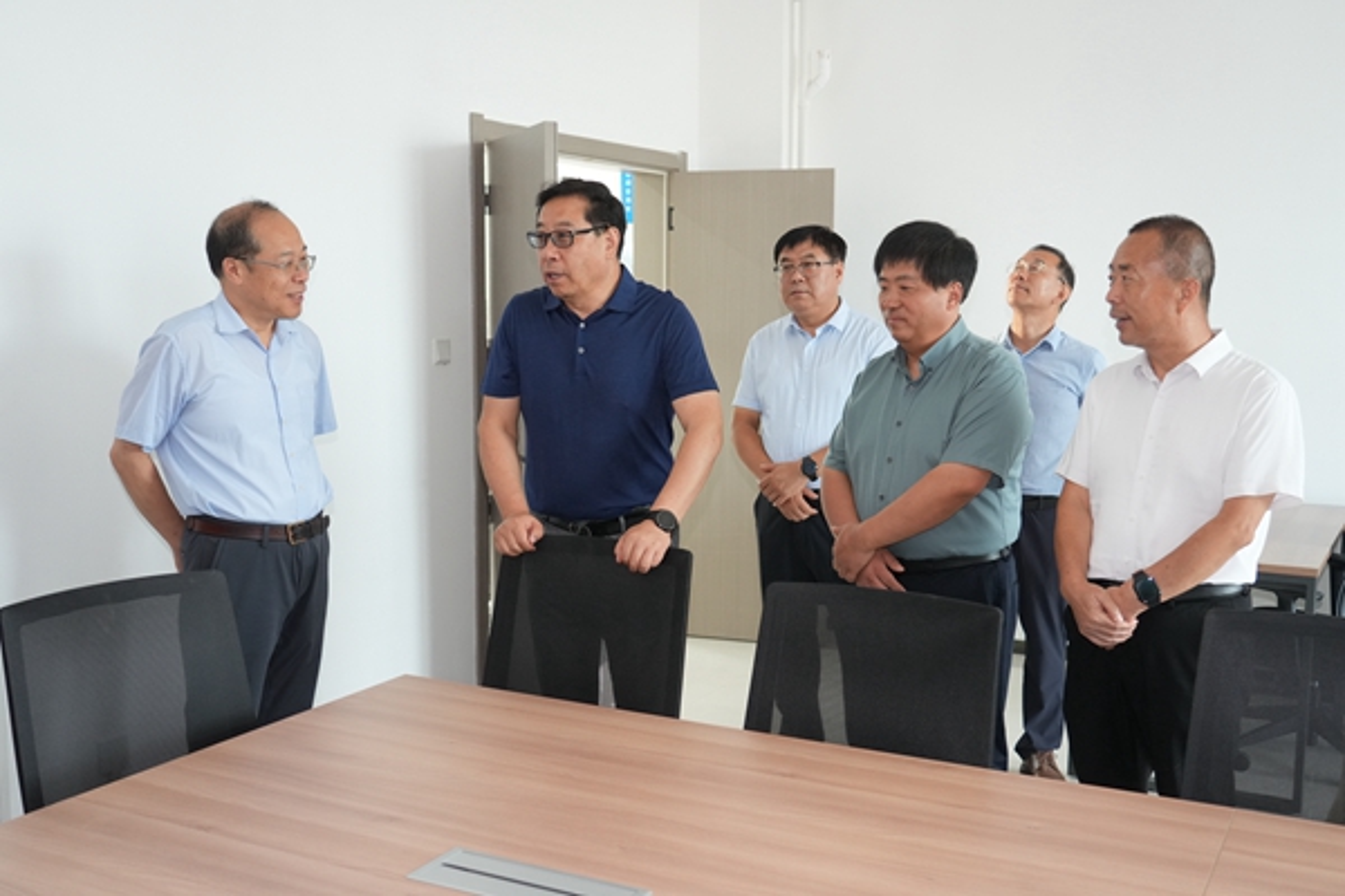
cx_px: 672
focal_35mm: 33
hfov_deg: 57.2
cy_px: 448
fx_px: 1233
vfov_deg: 40.0
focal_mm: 33
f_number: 4
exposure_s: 1/60
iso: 1250
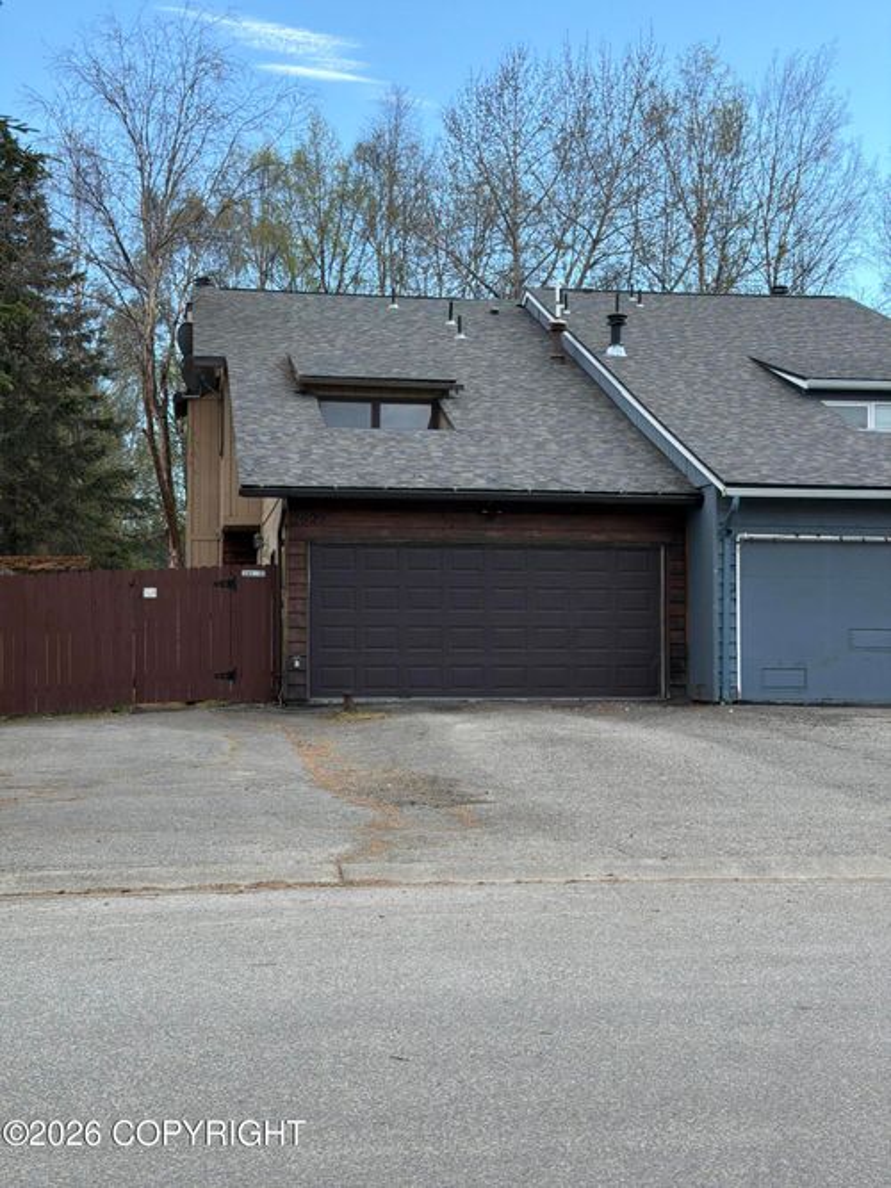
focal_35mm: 48
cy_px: 594
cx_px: 446
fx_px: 1648
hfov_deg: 30.3
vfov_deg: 39.7
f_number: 1.78
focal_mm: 6.76
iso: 80
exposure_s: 1/1838
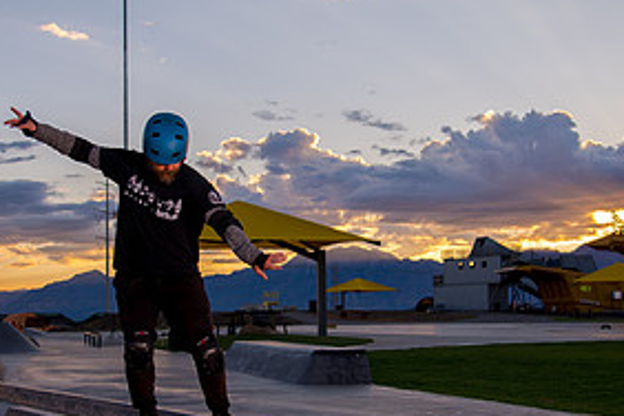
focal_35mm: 66
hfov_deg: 30.5
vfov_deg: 20.6
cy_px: 237
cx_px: 286
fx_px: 1144
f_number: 4
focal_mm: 31
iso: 250
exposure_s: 1/800
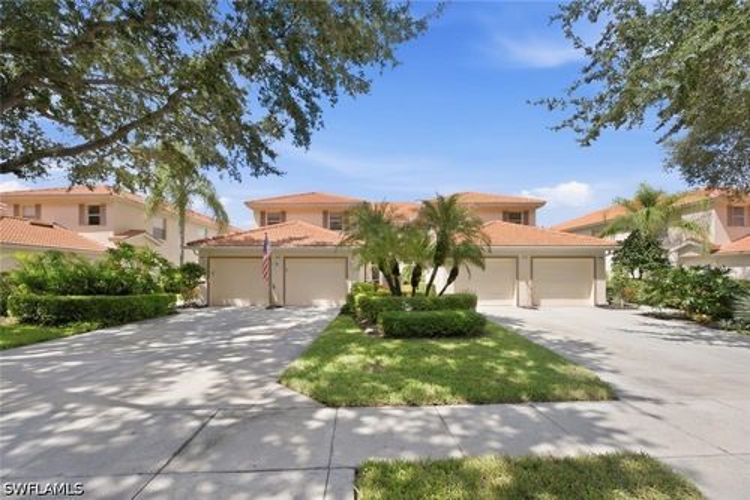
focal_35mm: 14
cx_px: 375
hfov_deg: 104.3
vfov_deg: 81.2
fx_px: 292
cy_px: 250
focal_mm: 14
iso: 200
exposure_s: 1/250
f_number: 11
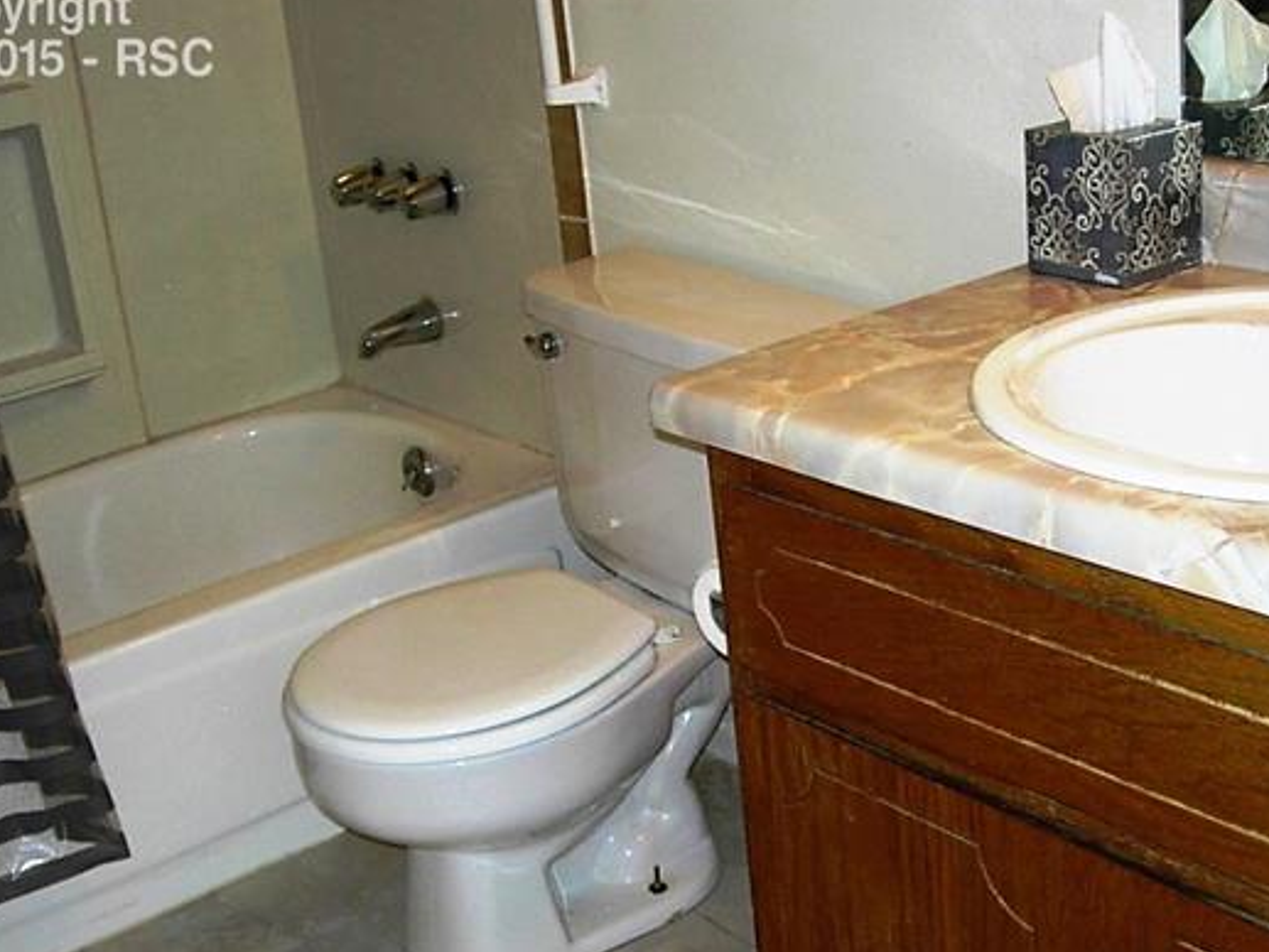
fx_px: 1723
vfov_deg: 30.8
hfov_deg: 40.4
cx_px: 692
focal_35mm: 47
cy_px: 569
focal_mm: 7.8
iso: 79
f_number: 2.8
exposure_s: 1/64
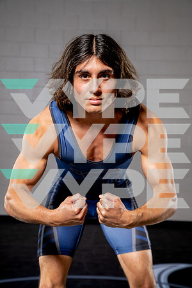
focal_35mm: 65
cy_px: 144
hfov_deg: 20.9
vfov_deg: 31.0
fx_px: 520
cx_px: 96
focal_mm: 65
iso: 320
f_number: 6.3
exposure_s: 1/250
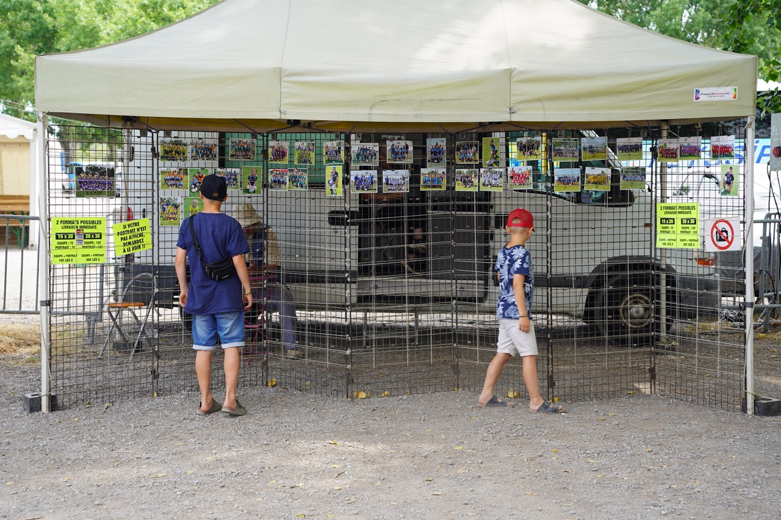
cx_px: 390
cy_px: 260
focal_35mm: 70
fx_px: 1518
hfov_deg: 28.8
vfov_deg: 19.5
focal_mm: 70
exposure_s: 1/100
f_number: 5
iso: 100
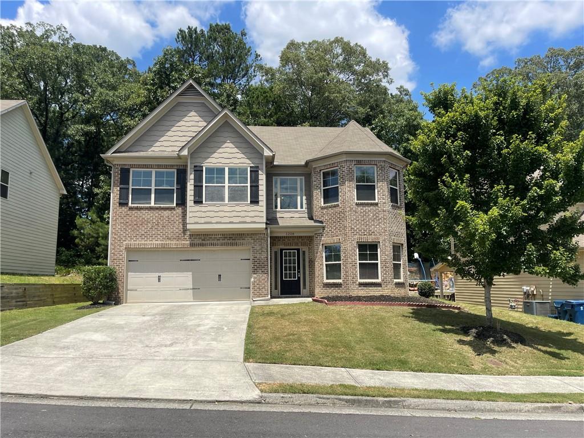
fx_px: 422
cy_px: 219
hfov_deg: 69.4
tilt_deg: +8.0
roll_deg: +0.8
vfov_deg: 54.9
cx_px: 292
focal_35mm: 25
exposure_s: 1/3559
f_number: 1.6
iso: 32
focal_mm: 5.1
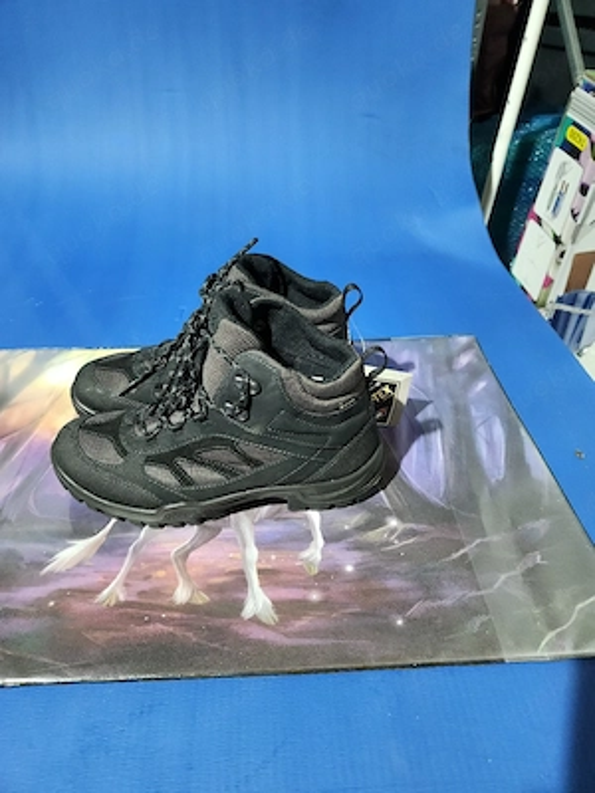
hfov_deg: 58.9
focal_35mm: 23
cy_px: 396
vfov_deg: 73.9
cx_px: 298
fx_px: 527
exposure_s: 1/25.1
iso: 640
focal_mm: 5.4
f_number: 1.8
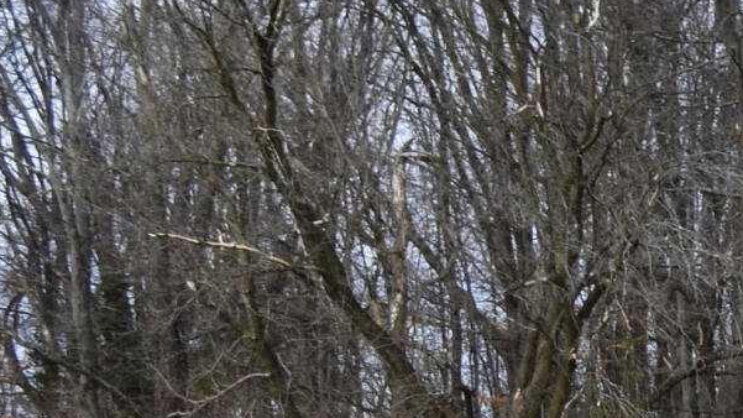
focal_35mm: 235
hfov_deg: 8.4
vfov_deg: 5.1
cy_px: 709
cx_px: 1810
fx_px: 4630
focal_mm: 30
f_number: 8
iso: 140
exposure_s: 1/250
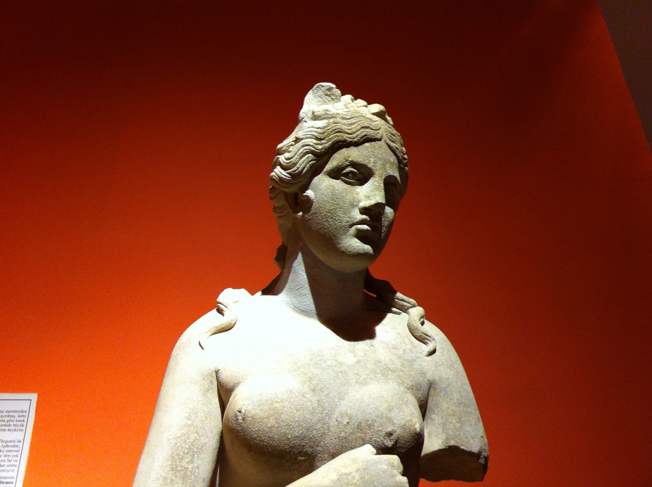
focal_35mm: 35
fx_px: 658
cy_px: 244
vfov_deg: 40.6
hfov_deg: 52.7
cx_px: 326
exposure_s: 1/15
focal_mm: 3.85
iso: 250
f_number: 2.8
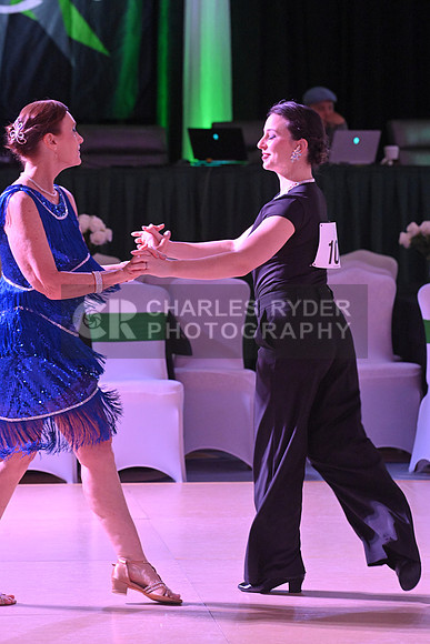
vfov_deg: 12.4
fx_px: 2954
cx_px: 215
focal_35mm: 165
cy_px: 322
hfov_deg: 8.3
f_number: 6.3
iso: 5000
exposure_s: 1/400
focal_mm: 165
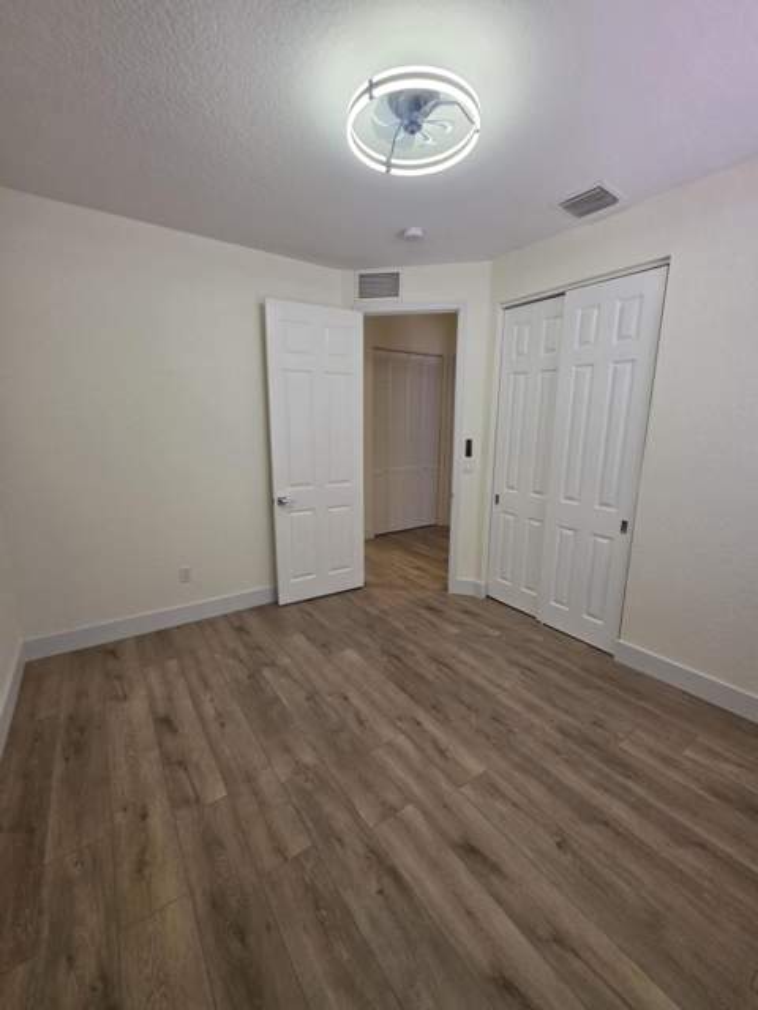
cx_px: 379
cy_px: 505
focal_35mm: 13
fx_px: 380
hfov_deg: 89.9
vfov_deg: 106.2
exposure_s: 1/120
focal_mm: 2.2
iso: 100
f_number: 1.9
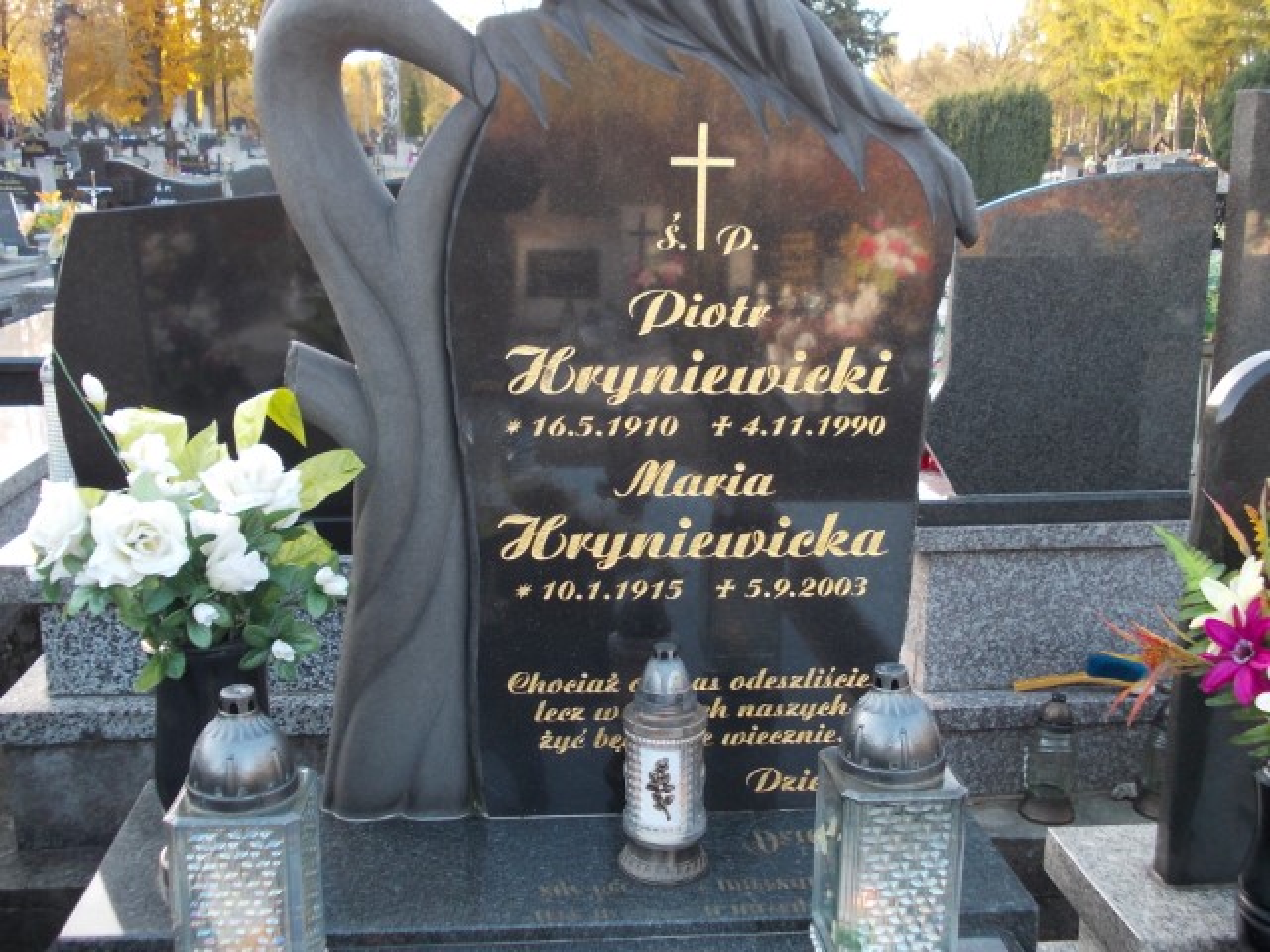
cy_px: 476
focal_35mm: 38
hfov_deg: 49.0
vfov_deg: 37.7
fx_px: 1394
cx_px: 635
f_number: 3.1
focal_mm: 5.3
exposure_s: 1/60
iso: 80
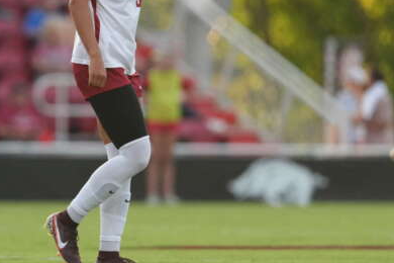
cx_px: -9
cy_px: 75
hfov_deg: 2.6
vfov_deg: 1.7
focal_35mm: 788
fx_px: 8624
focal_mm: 300
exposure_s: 1/2500
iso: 800
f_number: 2.8
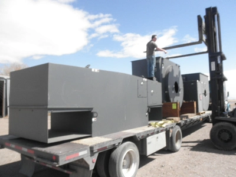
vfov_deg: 49.7
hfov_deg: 63.4
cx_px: 118
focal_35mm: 28
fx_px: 191
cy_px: 88
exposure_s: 1/80
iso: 64
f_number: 8.5
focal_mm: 5
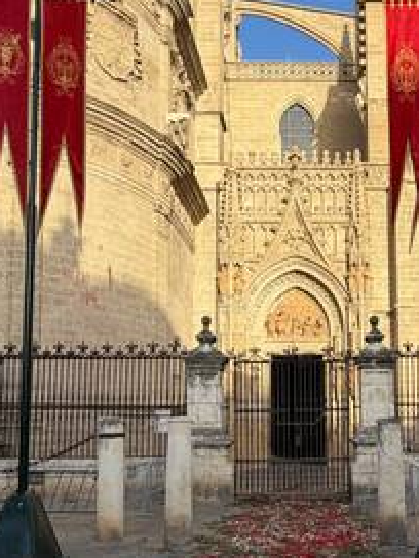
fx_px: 533
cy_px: 390
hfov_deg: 41.6
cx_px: 316
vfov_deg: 53.8
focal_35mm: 33
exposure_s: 1/717
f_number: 2.2
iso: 40
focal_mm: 2.22
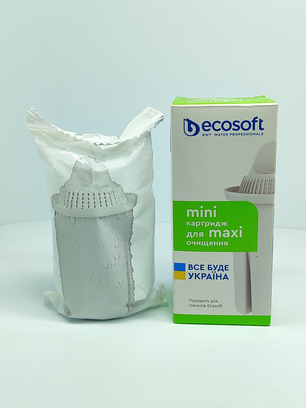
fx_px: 283
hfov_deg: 56.8
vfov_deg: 71.6
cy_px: 204
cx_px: 153
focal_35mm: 24
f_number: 1.89
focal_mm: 5.89
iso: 160
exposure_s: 1/200
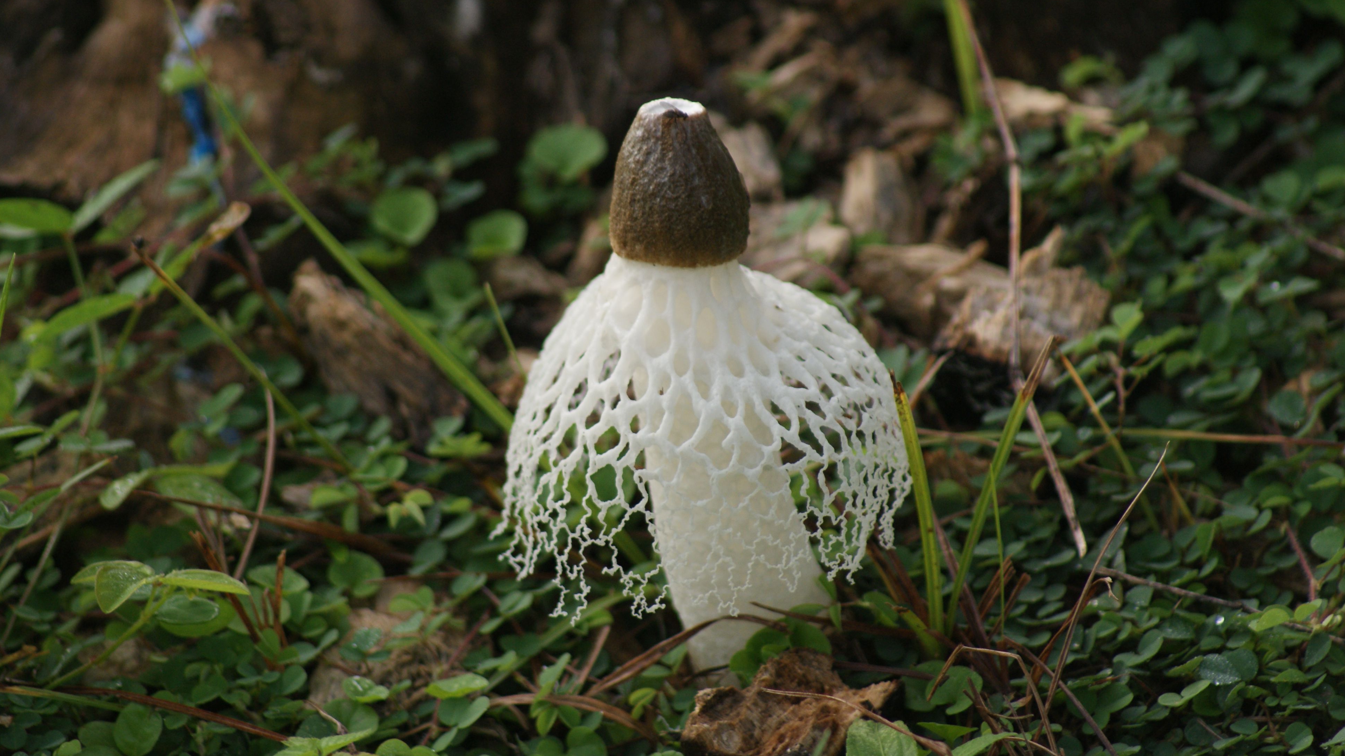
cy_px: 436
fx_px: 11805
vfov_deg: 3.7
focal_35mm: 331
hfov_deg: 6.5
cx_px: 672
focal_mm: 210
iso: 320
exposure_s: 1/400
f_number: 5.6
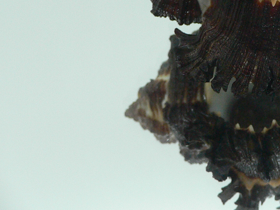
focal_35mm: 74
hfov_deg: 25.3
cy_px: 3
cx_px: 269
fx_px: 598
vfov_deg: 19.4
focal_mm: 4.6
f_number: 2.8
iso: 150
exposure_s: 1/60
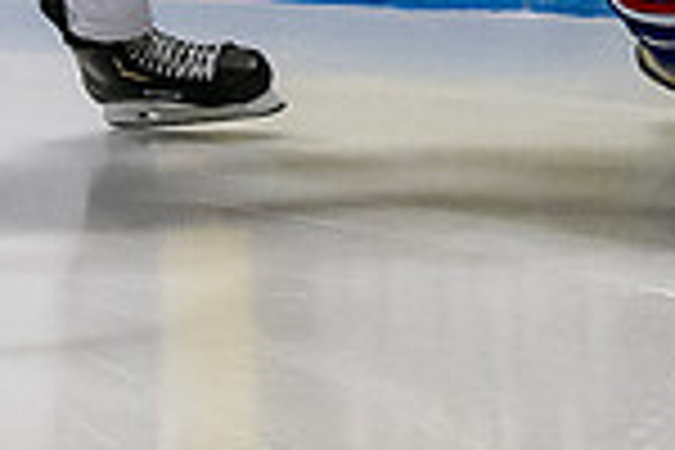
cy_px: -202
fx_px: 12149
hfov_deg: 3.2
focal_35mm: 648
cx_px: 577
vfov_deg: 2.1
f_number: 3.2
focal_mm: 80
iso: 2000
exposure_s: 1/800
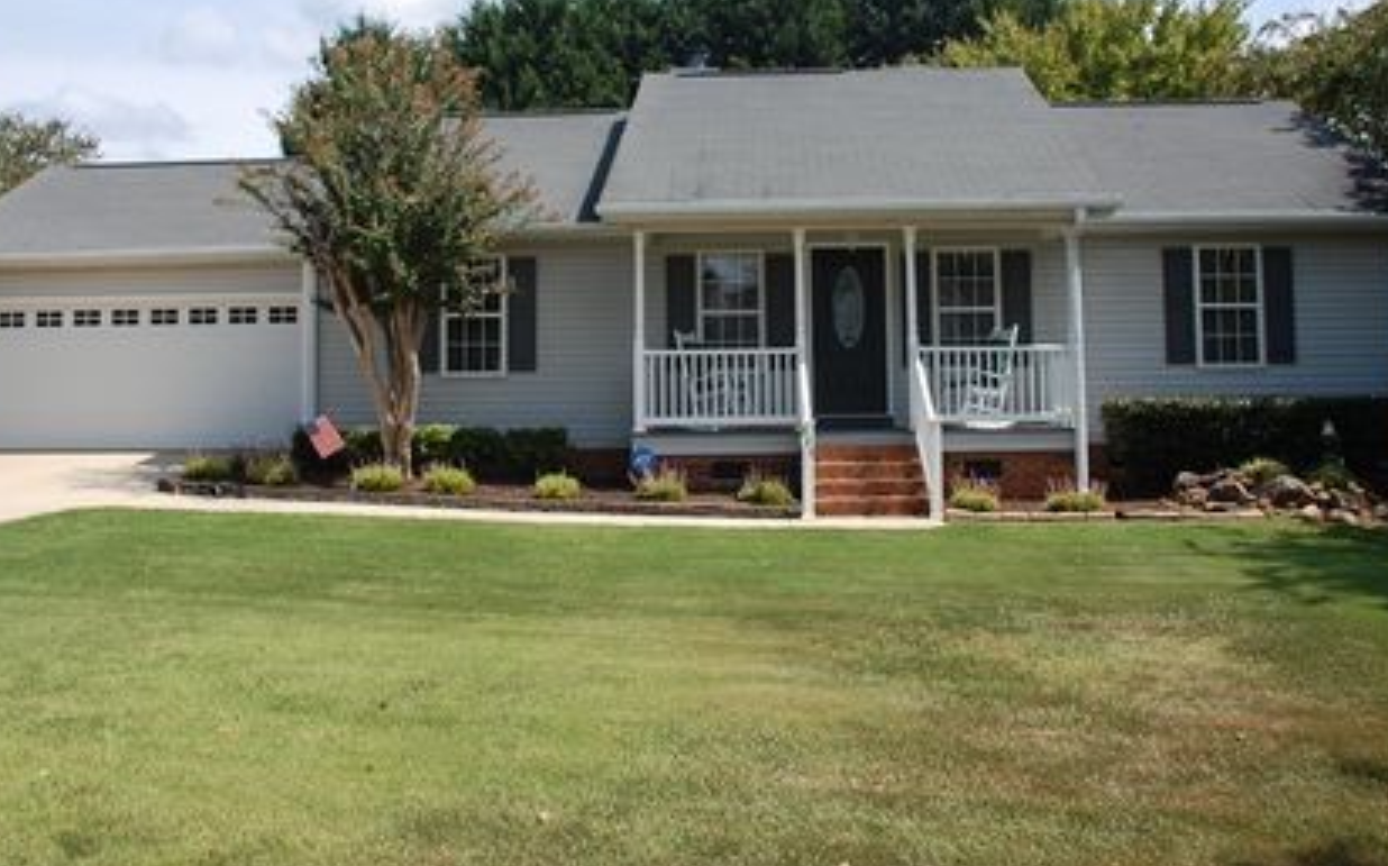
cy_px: 317
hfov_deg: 18.1
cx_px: 704
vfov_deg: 11.4
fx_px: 4348
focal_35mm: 115
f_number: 7.1
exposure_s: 1/800
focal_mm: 62
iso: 200
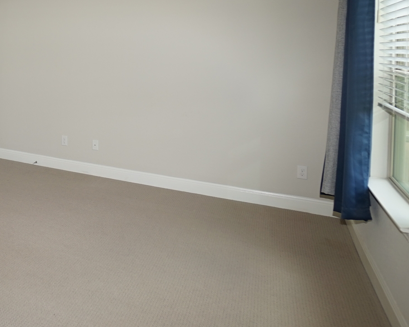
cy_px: 59
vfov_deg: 44.5
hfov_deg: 49.9
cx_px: 31
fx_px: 375
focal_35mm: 31
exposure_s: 1/60
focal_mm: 10
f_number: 4
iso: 100
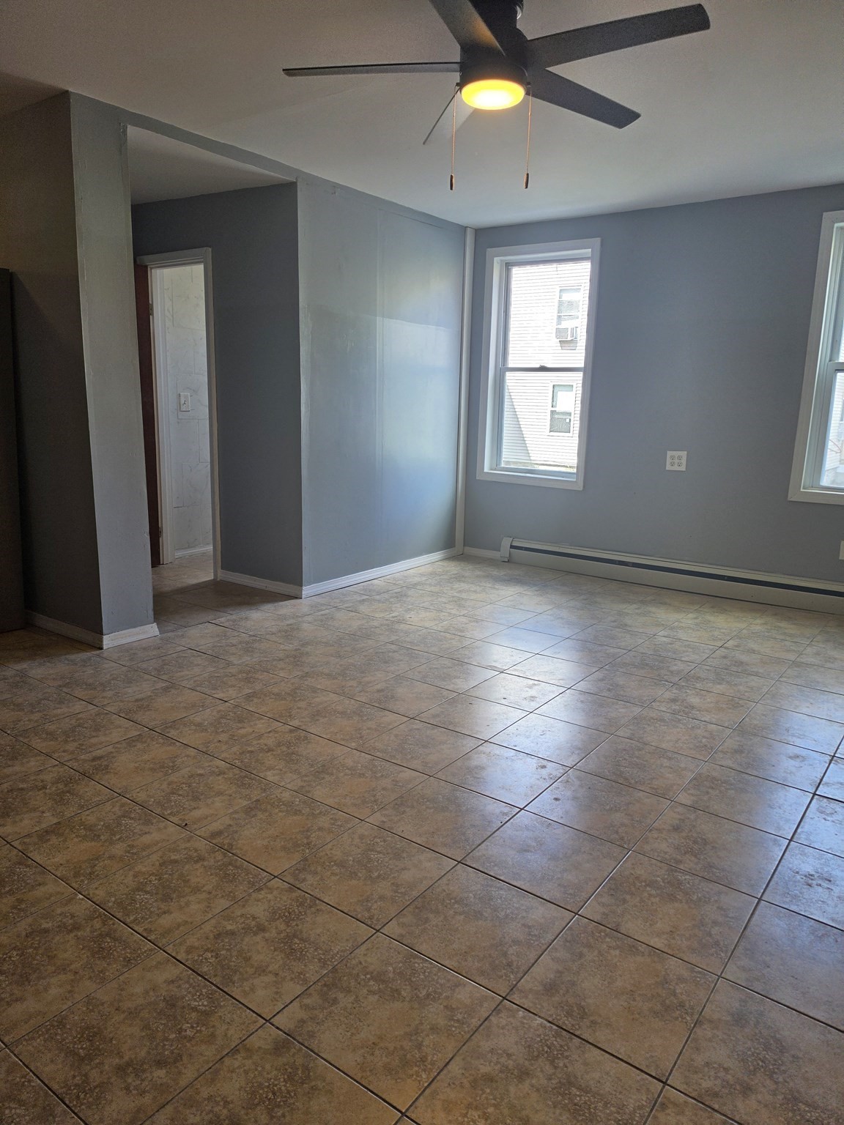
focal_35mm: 23
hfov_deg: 58.9
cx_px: 422
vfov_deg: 73.9
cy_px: 562
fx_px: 748
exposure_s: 1/120
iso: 20
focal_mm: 6.5
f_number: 1.4
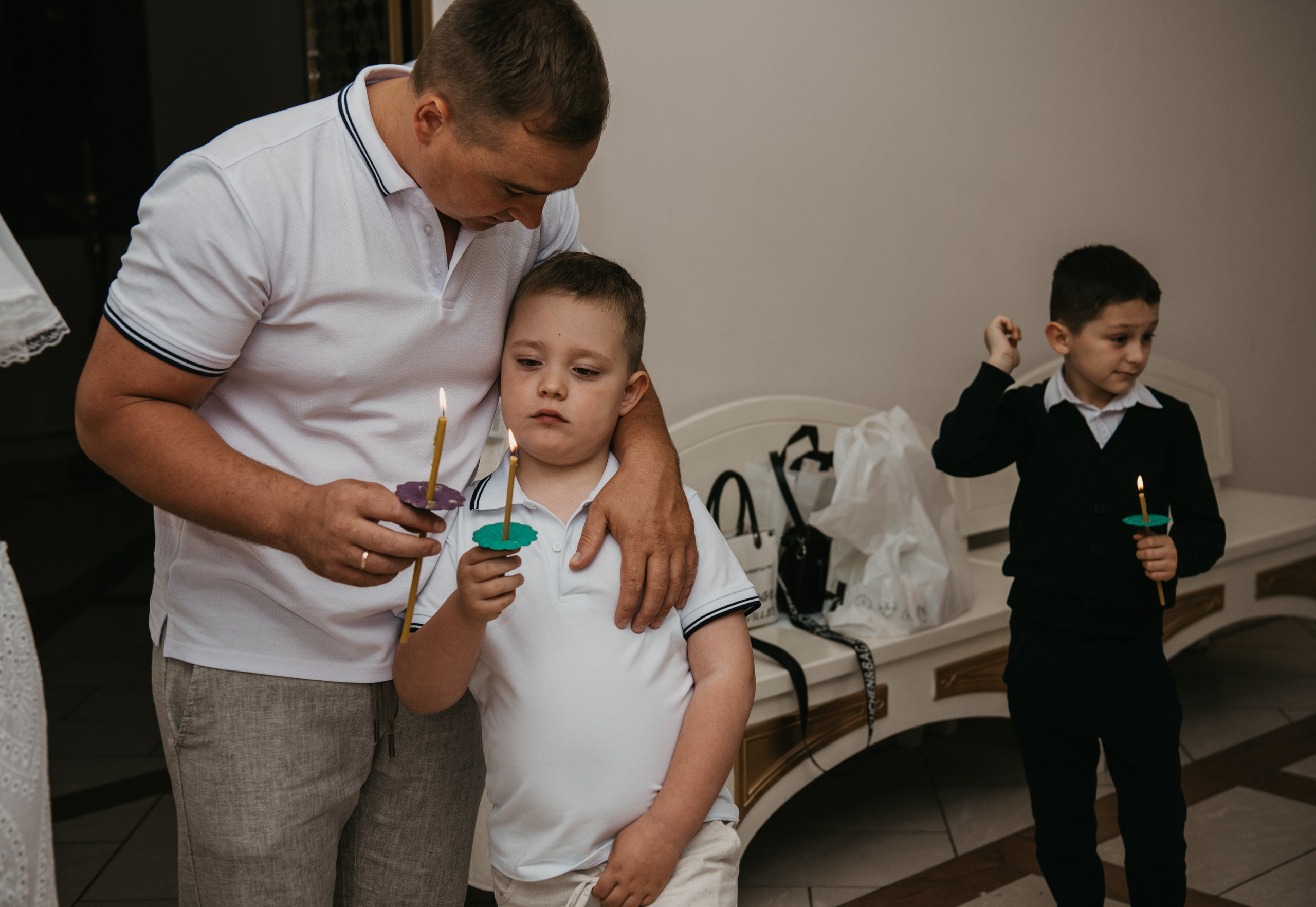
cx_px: 634
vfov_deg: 25.8
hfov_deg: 36.8
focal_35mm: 54
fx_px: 1977
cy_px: 455
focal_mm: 50
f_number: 4
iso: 160
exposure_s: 1/160
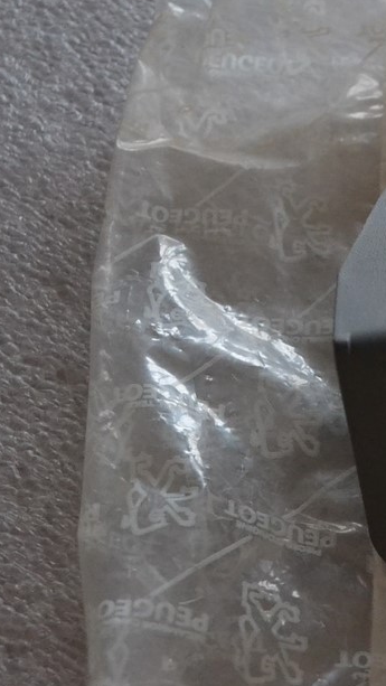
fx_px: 1510
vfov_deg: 25.5
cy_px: 444
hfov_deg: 14.1
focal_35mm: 83
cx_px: 476
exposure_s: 1/60
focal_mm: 24
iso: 2500
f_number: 4
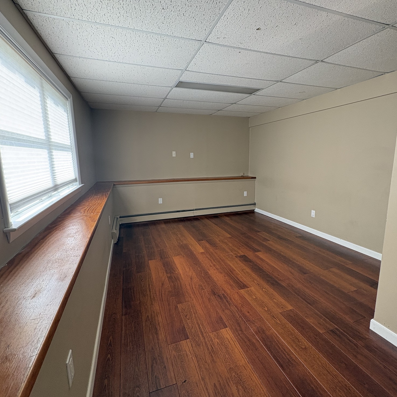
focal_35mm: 17
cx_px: 201
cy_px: 193
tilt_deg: -9.0
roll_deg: +0.6
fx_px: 221
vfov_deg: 84.0
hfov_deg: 84.0
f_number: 2.2
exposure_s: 1/96
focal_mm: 2.22
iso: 200
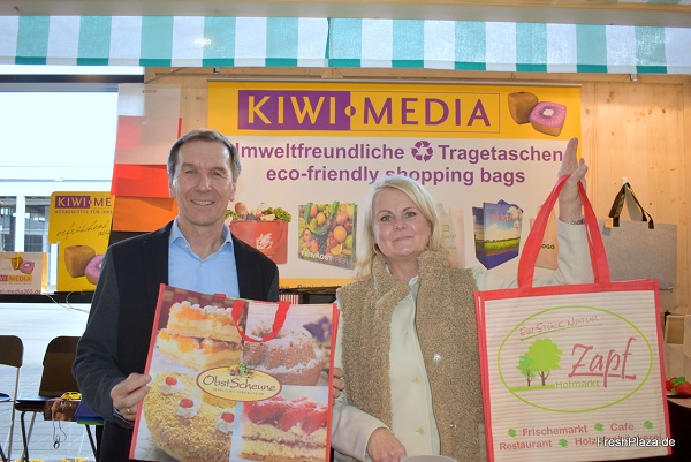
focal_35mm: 34
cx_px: 346
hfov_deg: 55.1
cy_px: 231
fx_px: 663
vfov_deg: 38.4
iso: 400
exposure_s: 1/100
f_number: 3.8
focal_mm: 23
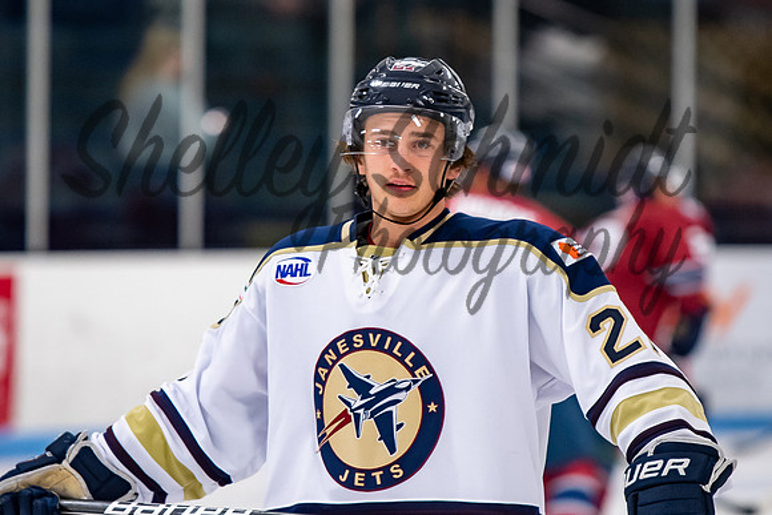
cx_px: 382
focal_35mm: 401
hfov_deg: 5.1
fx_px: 8596
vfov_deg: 3.4
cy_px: 189
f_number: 3.2
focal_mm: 200
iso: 1250
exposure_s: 1/640
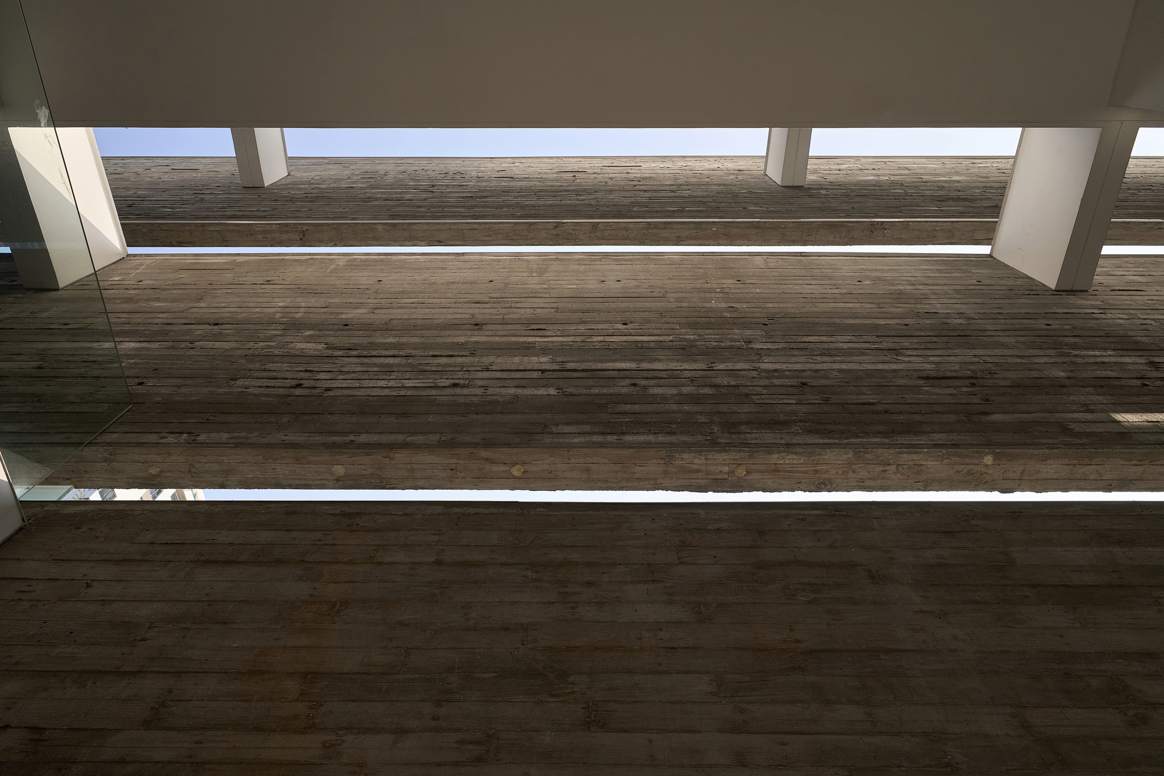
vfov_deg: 55.1
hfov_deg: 76.1
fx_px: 744
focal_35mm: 23
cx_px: 582
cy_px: 388
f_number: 8
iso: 250
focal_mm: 23
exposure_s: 1/350
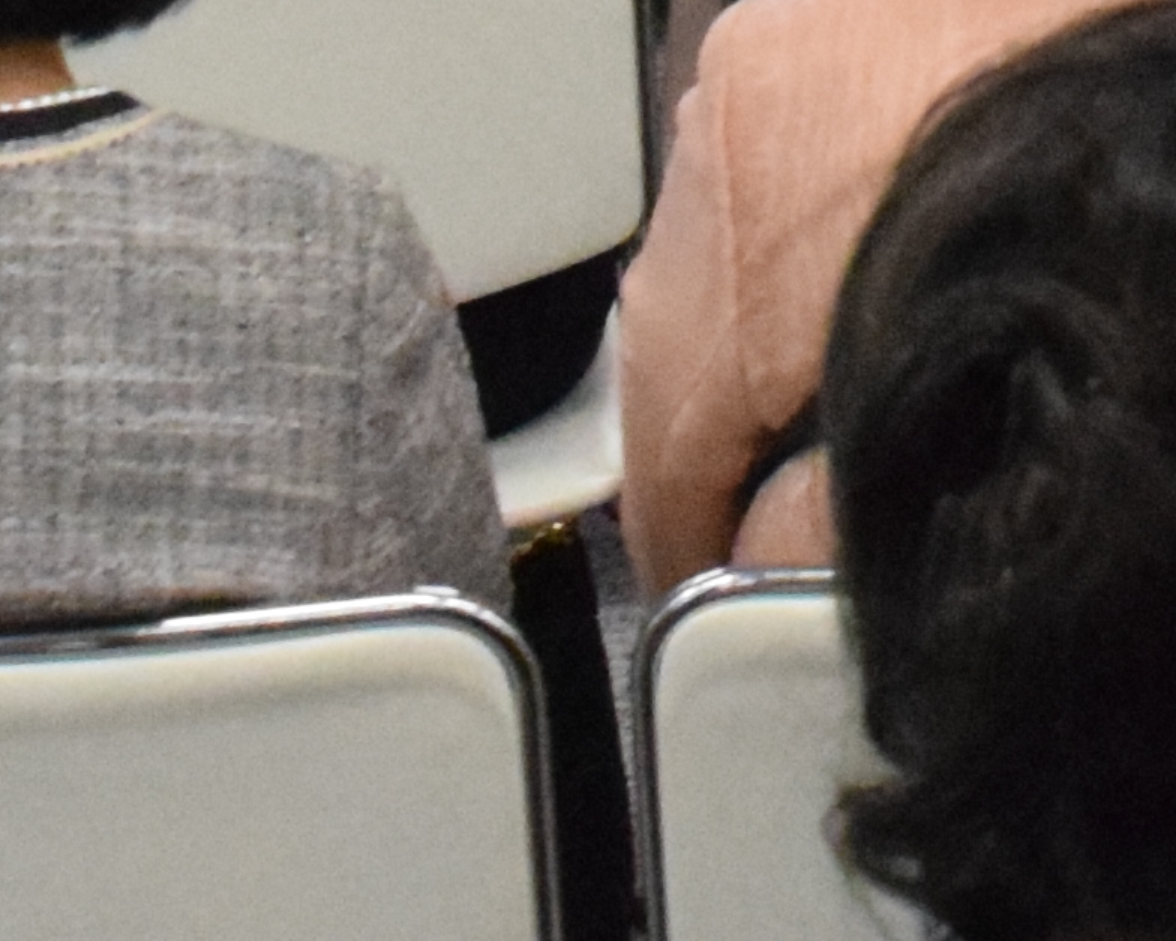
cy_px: -1724
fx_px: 8248
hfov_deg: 7.6
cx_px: 2811
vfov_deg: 6.1
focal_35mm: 237
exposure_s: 1/250
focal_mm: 22
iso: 6400
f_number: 7.1
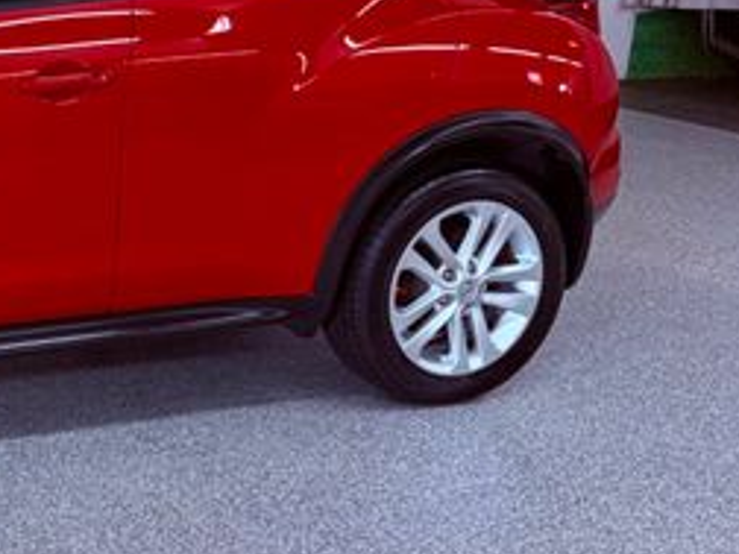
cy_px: 243
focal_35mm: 66
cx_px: -132
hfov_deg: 26.4
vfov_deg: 22.2
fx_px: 1409
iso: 125
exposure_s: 1/60
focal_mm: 5.96
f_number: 1.6
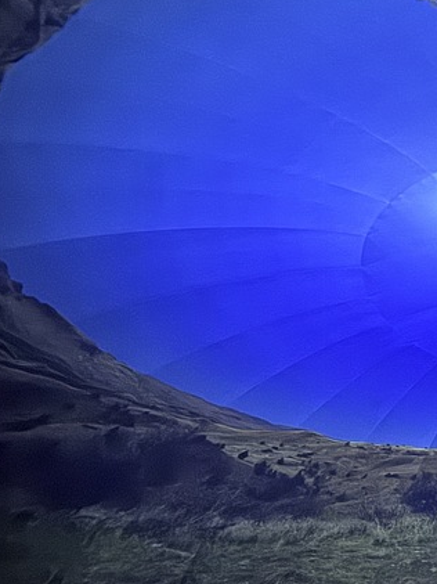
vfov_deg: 52.9
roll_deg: -2.1
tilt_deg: +22.8
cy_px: 390
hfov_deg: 34.2
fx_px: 573
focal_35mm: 34
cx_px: 514
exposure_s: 1/8
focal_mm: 2.22
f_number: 2.2
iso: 2000
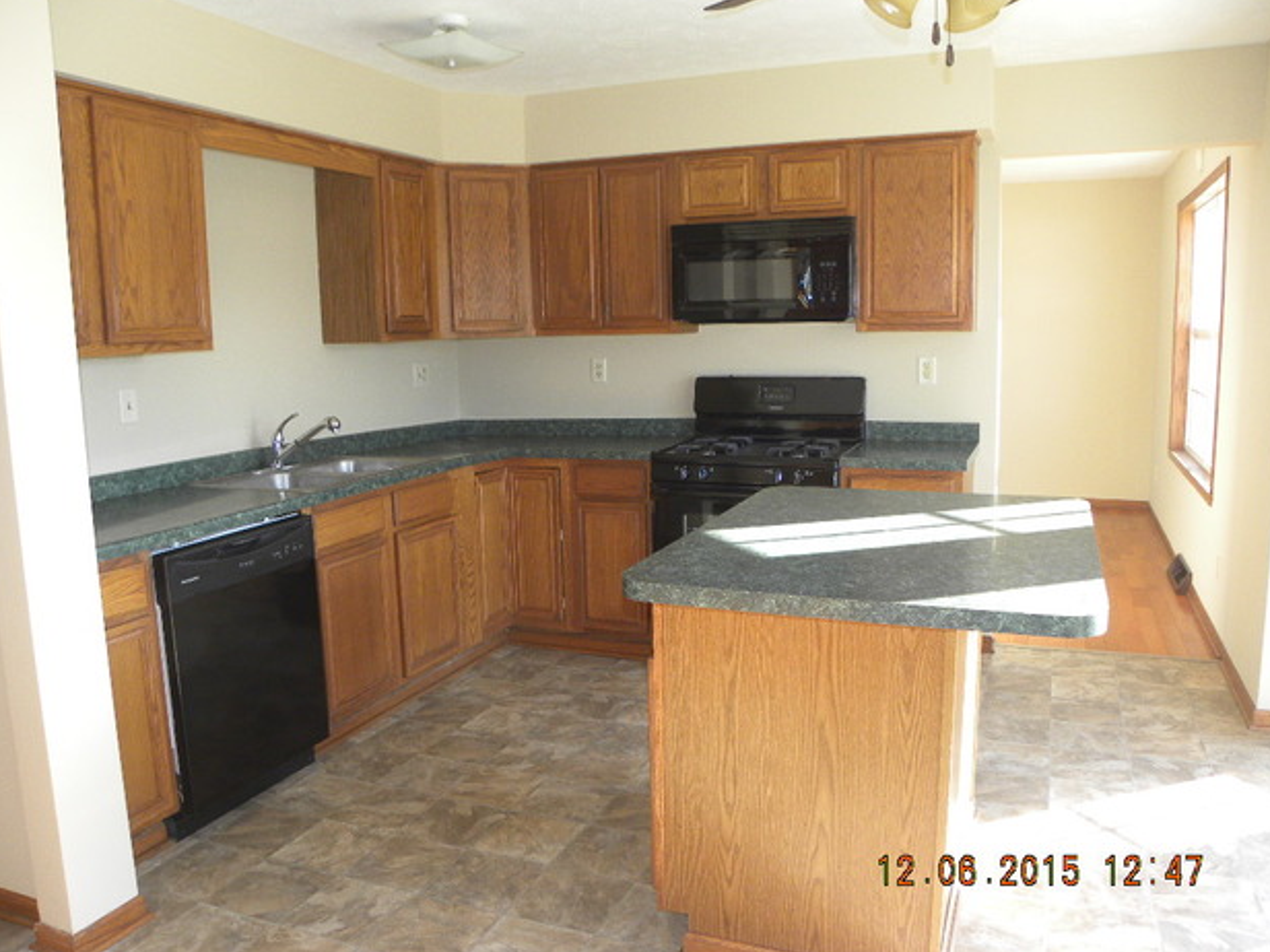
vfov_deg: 51.4
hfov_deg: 65.3
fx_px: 991
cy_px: 480
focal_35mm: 27
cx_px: 623
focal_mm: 4.6
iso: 110
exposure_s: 1/65
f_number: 2.8
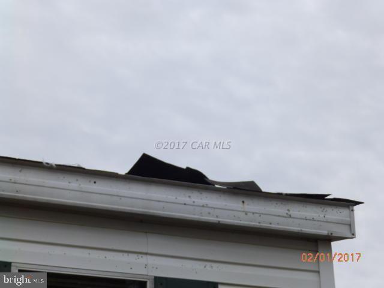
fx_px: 932
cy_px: 144
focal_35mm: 84
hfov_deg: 23.3
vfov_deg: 17.6
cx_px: 192
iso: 80
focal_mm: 15.1
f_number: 4.4
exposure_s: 1/200
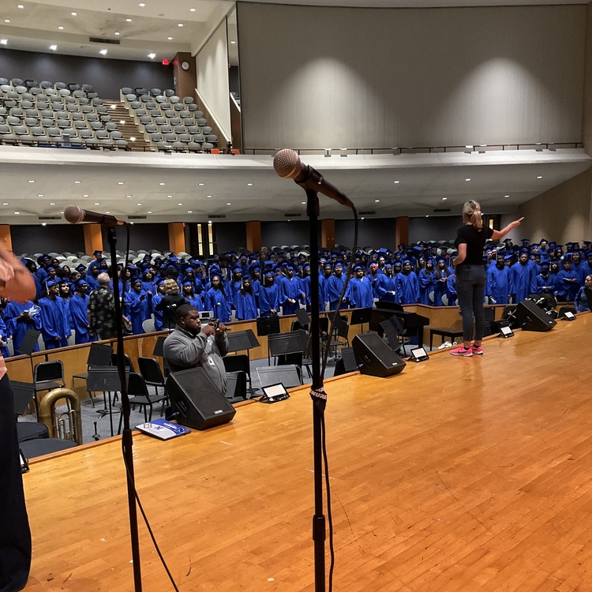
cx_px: 299
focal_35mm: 35
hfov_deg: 47.2
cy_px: 359
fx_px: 677
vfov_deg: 46.9
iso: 250
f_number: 1.8
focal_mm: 3
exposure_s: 1/30
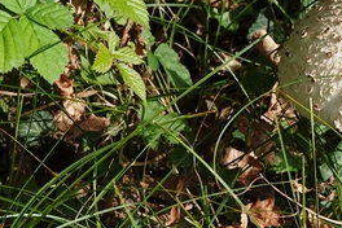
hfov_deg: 9.2
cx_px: 402
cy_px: 94
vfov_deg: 6.2
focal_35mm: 221
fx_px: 2099
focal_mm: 33.51
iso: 100
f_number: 8
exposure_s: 1/100
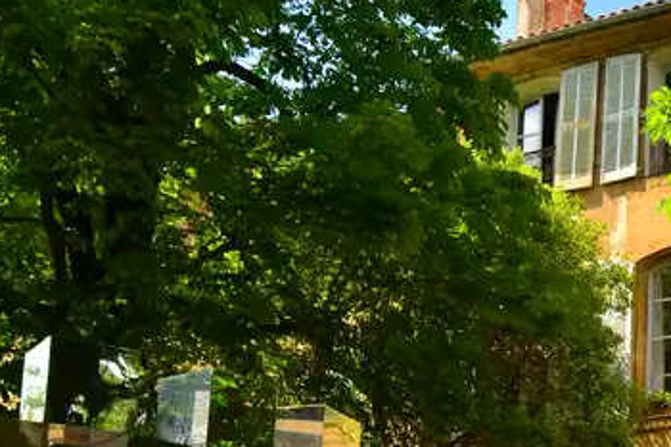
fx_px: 1472
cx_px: 863
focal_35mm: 79
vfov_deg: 16.8
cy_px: 463
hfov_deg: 23.0
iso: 320
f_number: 7.1
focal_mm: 18
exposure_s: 1/200
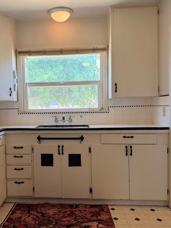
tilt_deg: -2.1
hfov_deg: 42.5
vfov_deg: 55.3
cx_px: 61
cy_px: 115
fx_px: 217
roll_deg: +1.1
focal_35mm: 33
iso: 100
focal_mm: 6.76
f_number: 1.78
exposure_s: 1/120
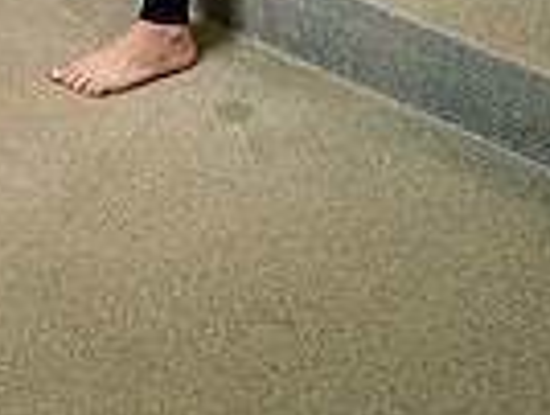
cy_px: -456
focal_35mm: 113
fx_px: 1799
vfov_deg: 11.6
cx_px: 25
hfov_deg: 17.1
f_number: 4
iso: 400
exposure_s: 1/200
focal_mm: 35
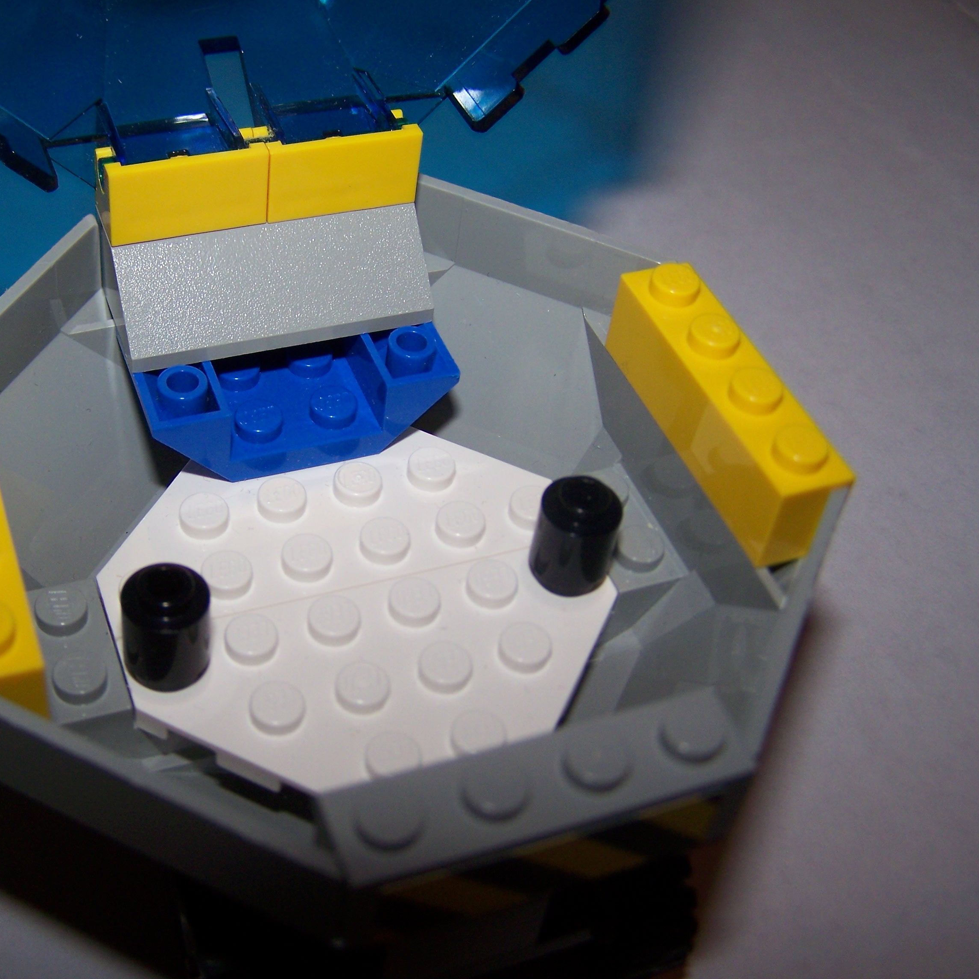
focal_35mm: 45
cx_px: 349
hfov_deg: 37.3
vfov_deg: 37.6
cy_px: 488
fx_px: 1440
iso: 80
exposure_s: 1/60
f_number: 2.8
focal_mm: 6.3
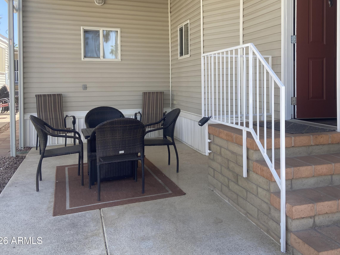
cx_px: 209
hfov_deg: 53.5
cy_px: 89
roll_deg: +0.4
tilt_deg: -2.6
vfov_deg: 41.4
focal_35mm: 34
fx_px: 334
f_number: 1.8
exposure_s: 1/788
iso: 32
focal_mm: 4.25
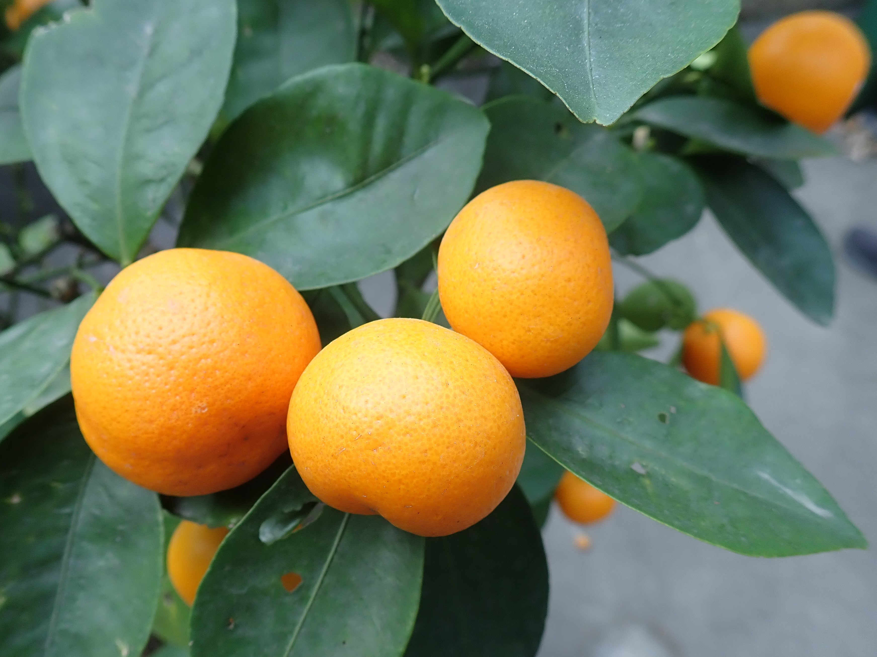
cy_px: 328
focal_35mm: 25
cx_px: 438
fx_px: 633
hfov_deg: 69.4
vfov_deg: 54.9
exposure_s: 1/200
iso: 100
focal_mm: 4.5
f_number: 2.8
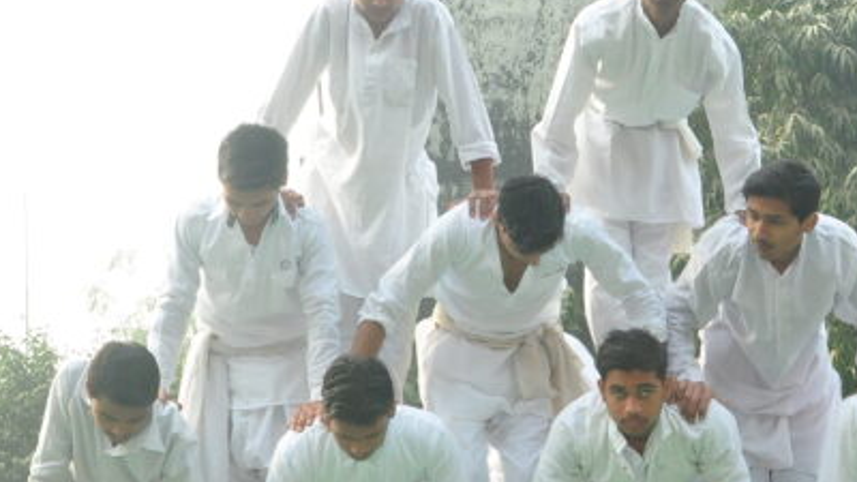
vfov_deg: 14.1
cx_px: 506
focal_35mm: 84
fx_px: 1917
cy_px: 493
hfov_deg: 25.2
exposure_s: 1/125
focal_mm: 21
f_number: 9
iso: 500
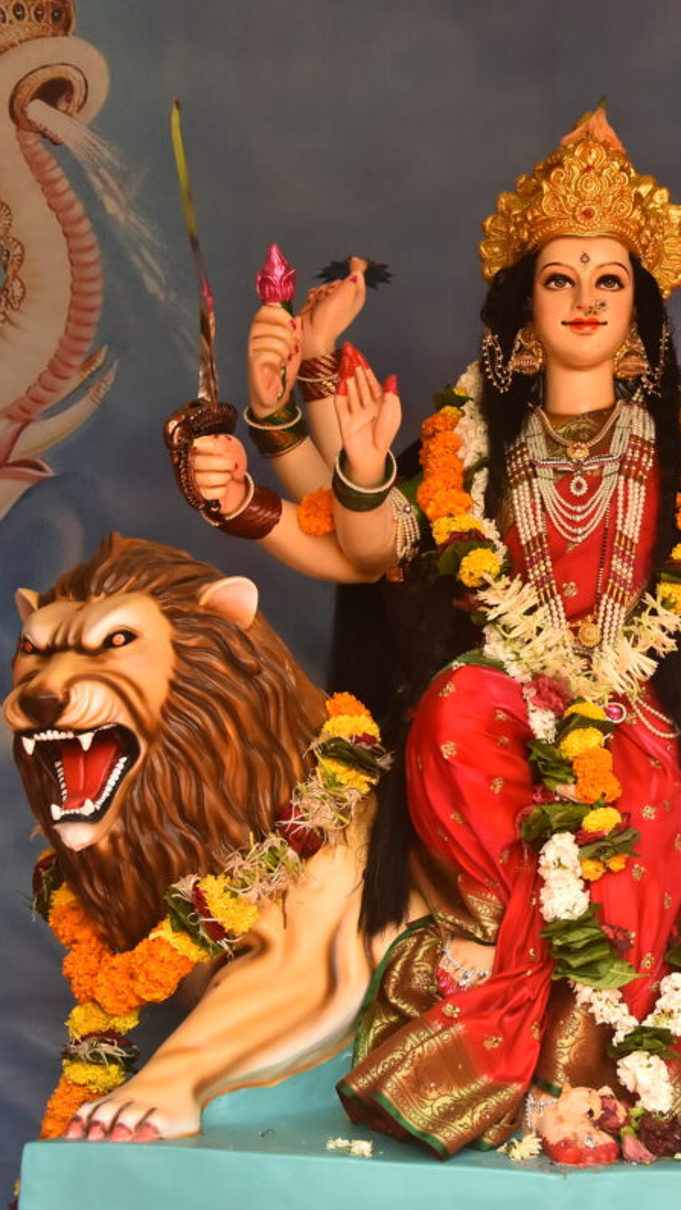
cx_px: 600
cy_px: 605
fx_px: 2438
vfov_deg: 27.9
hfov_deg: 15.7
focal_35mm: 76
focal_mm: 32
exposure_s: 1/250
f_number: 6.3
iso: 400
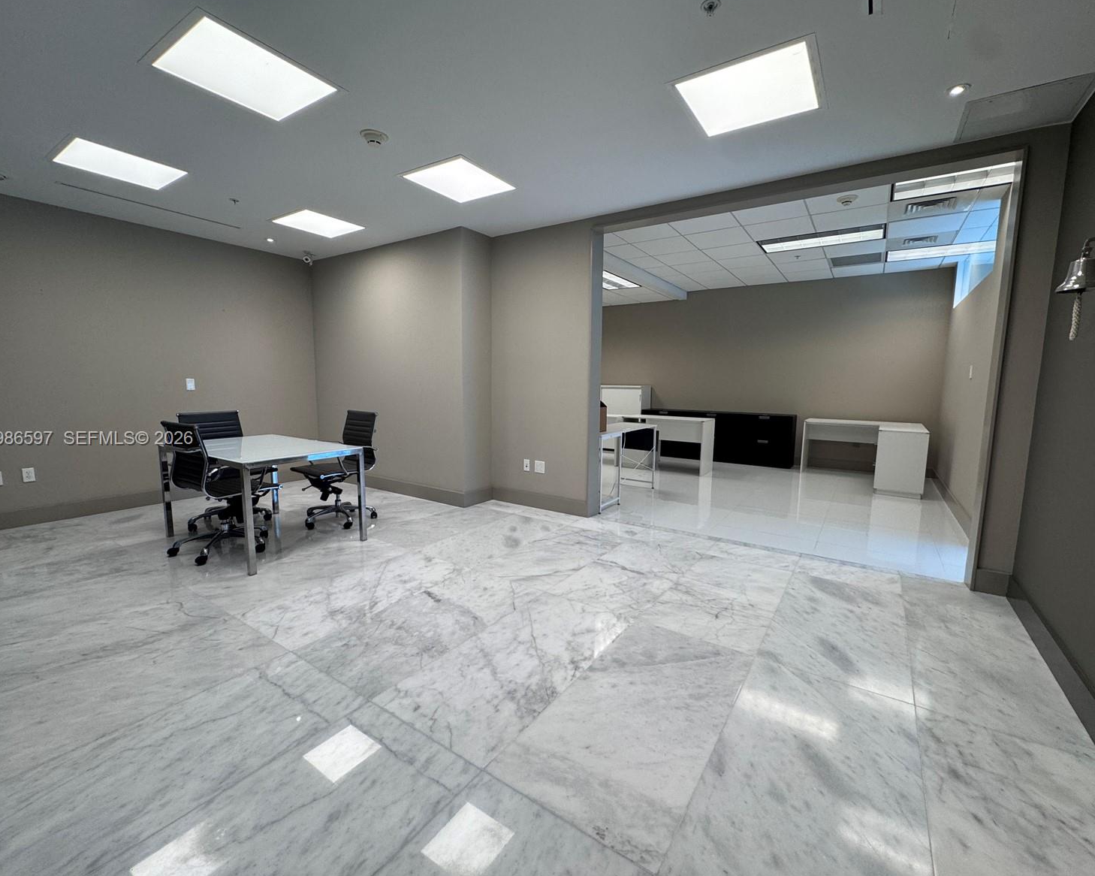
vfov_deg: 84.0
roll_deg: -0.8
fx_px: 486
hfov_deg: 96.8
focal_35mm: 15
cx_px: 560
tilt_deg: -6.8
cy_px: 440
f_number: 2.2
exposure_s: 1/120
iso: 125
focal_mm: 2.22
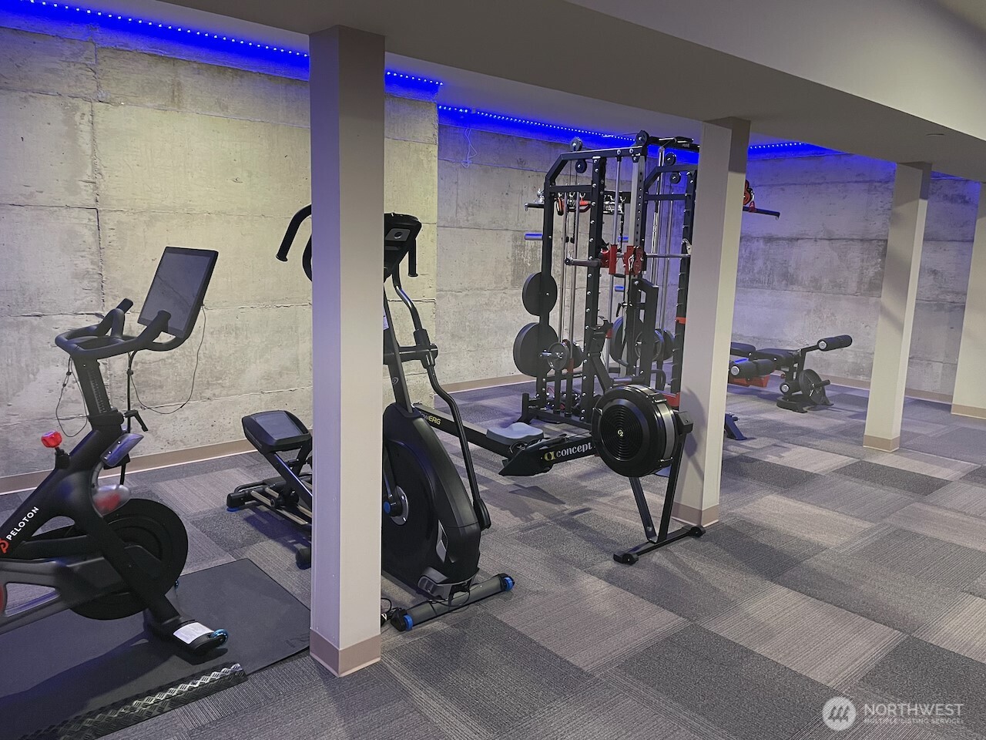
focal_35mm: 26
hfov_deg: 67.3
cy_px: 370
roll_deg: -1.2
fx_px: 741
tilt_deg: -8.8
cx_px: 493
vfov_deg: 53.1
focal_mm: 4.2
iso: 640
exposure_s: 1/40
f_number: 1.6
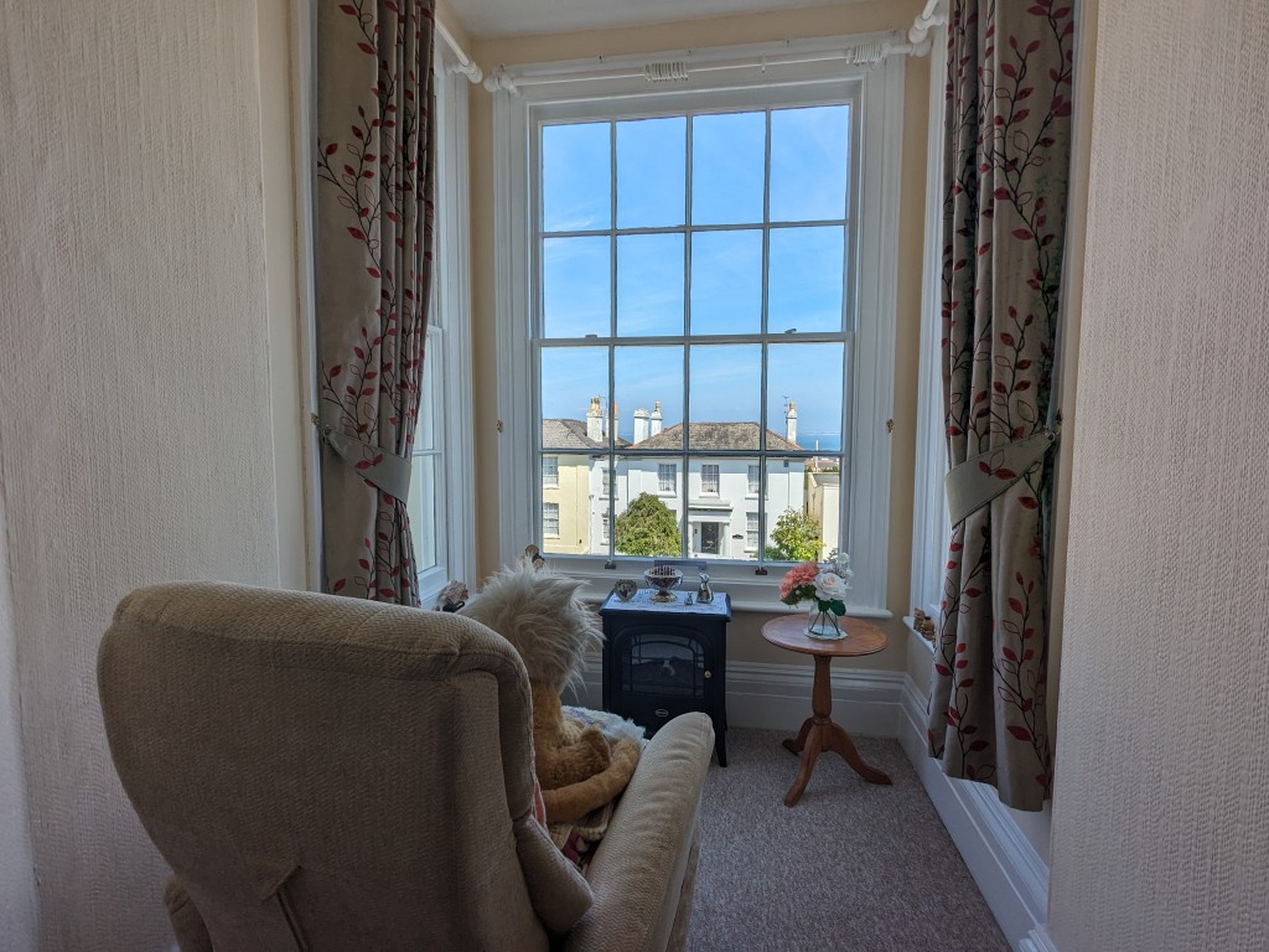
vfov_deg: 78.1
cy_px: 476
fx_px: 587
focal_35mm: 16
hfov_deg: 94.5
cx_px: 634
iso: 42
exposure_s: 1/1550
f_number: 2.2
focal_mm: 2.35
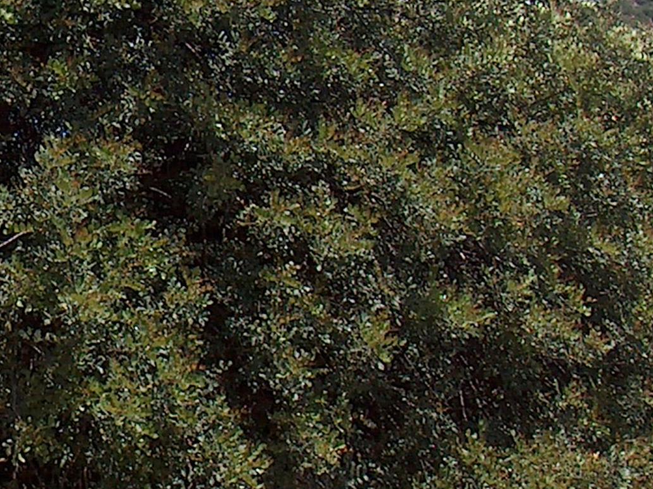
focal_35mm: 138
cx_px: -163
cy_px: 221
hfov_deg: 13.8
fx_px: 2601
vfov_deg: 10.7
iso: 100
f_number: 4.8
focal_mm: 7.6
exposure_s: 1/641
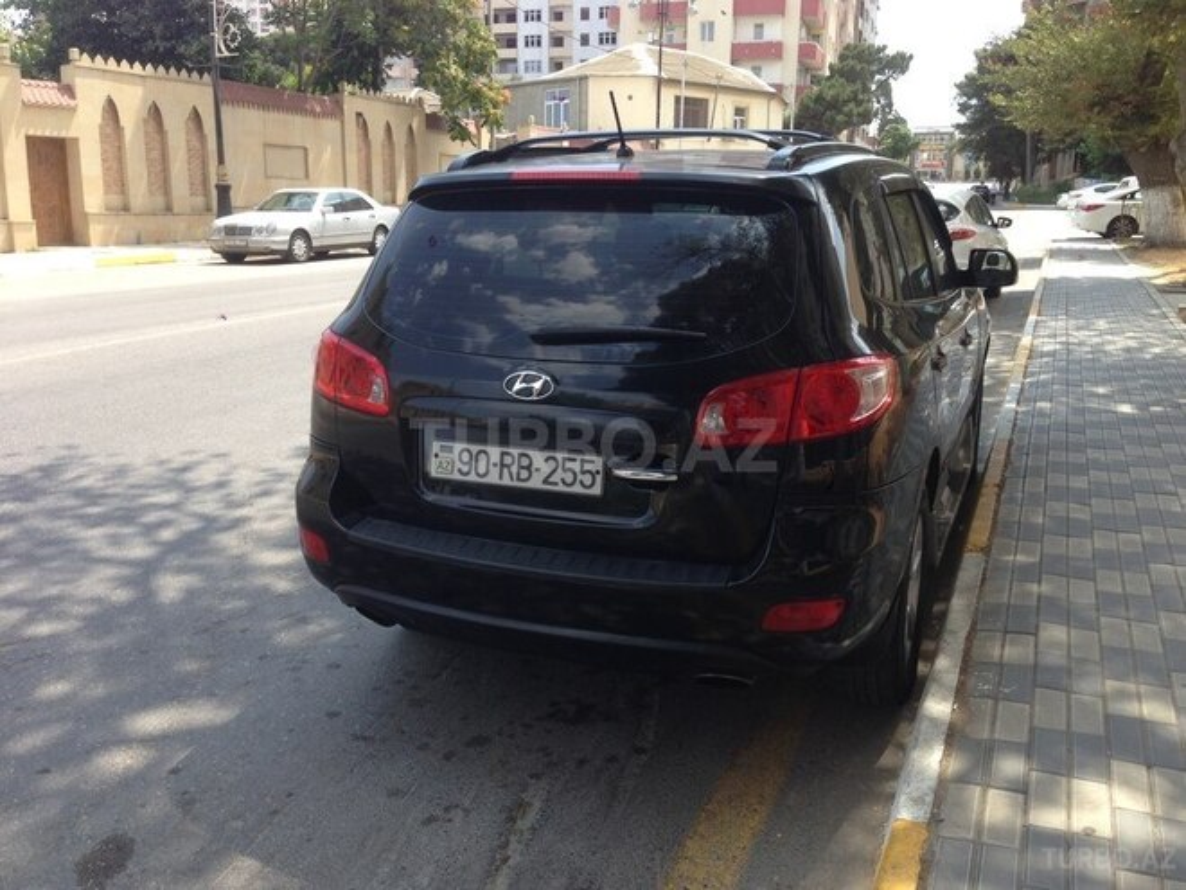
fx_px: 1131
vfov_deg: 42.9
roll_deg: -1.1
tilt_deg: -11.3
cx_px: 593
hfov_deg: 55.4
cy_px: 445
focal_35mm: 33
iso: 50
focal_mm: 4.12
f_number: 2.4
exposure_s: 1/497
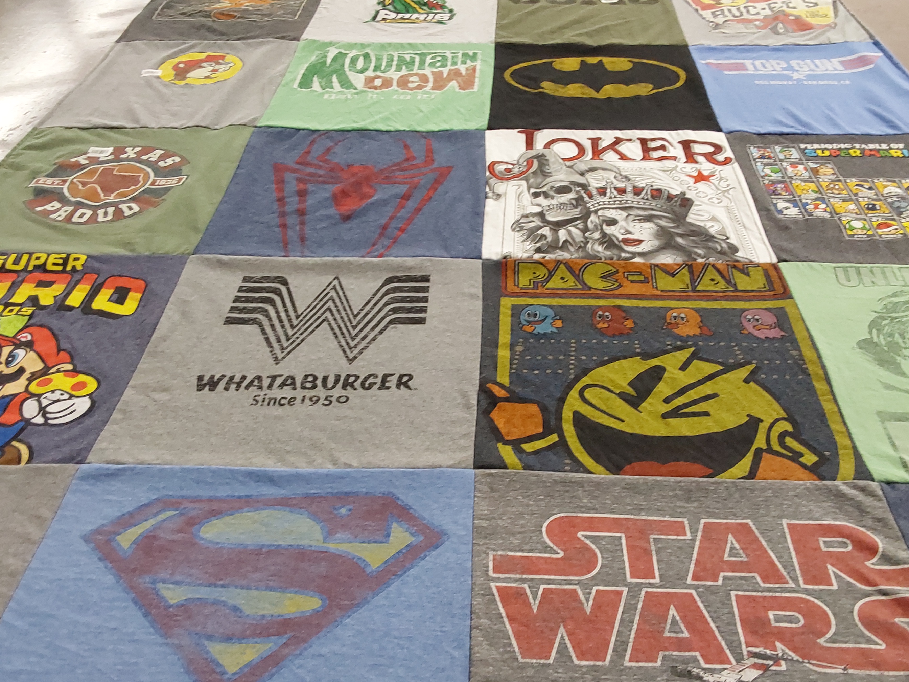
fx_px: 893
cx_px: 487
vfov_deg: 41.7
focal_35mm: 34
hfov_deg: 53.9
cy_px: 391
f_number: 1.9
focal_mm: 2.91
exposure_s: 1/60
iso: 160
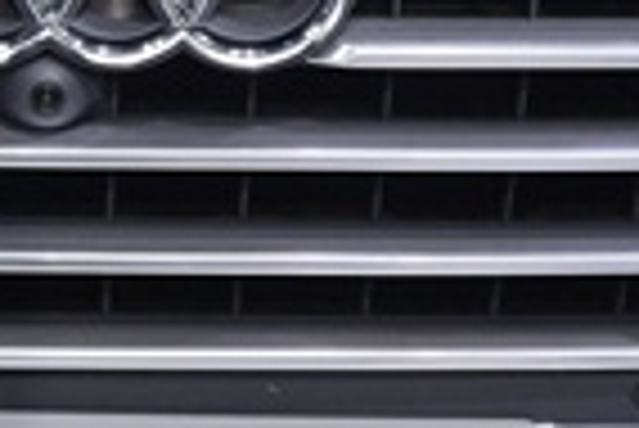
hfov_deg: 12.5
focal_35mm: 163
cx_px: 76
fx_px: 2896
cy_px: -113
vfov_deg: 8.3
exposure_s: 1/125
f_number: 6.3
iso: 500
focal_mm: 29
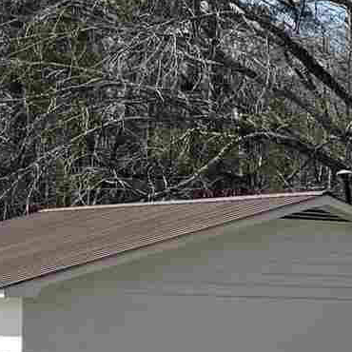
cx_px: 1046
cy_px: 342
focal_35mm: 176
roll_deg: +0.9
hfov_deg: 8.4
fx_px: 2025
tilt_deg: +0.3
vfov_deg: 9.9
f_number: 1.78
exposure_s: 1/3413
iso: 80
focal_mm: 6.76
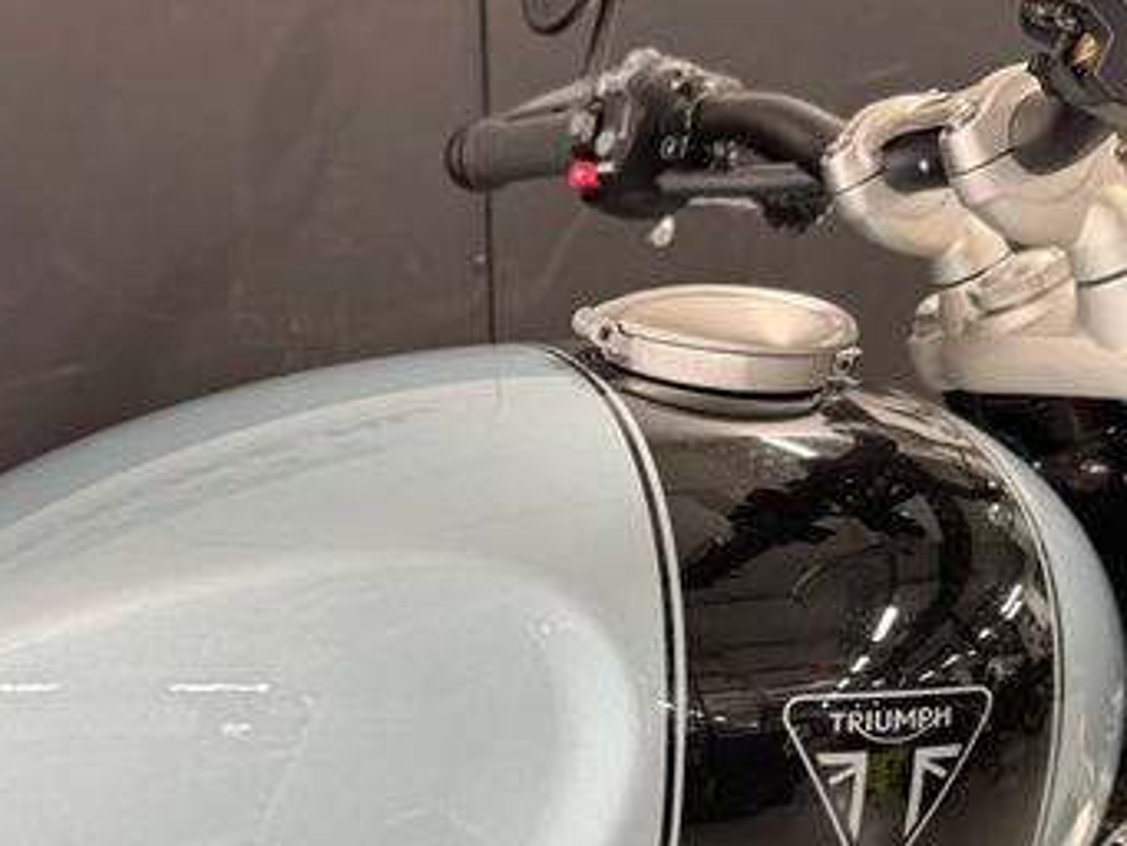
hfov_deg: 41.8
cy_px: 661
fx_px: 1466
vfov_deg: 31.5
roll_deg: +2.9
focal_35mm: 45
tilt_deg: -25.8
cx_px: 440
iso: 125
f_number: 1.78
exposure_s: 1/50
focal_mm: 6.76
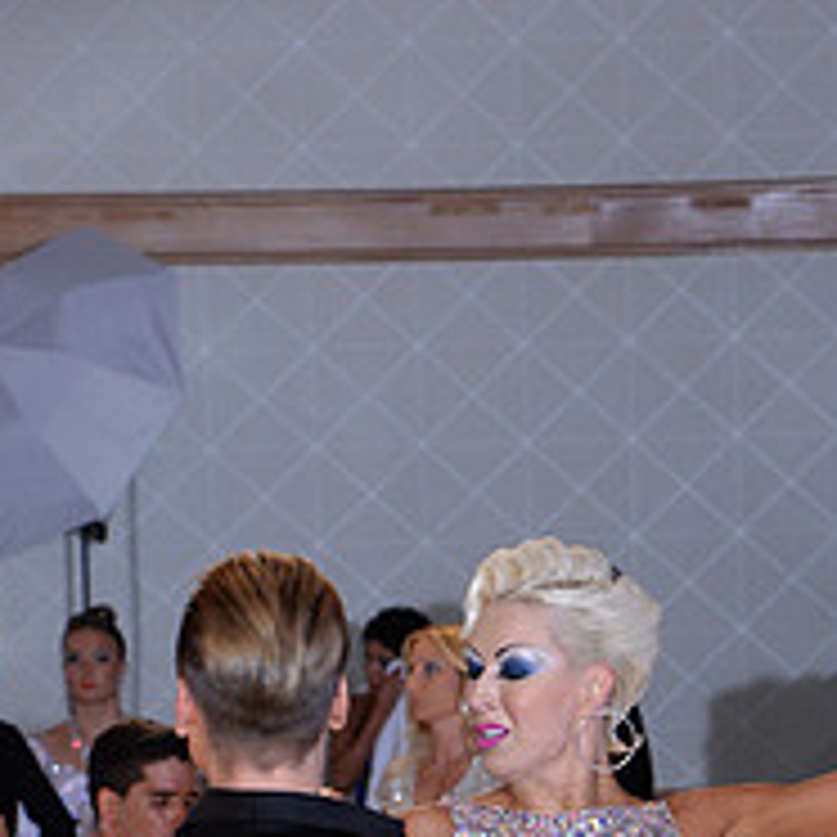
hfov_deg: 8.1
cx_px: 601
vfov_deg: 7.9
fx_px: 5936
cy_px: 1238
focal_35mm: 217
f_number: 5.6
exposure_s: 1/250
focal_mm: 82
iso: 1250
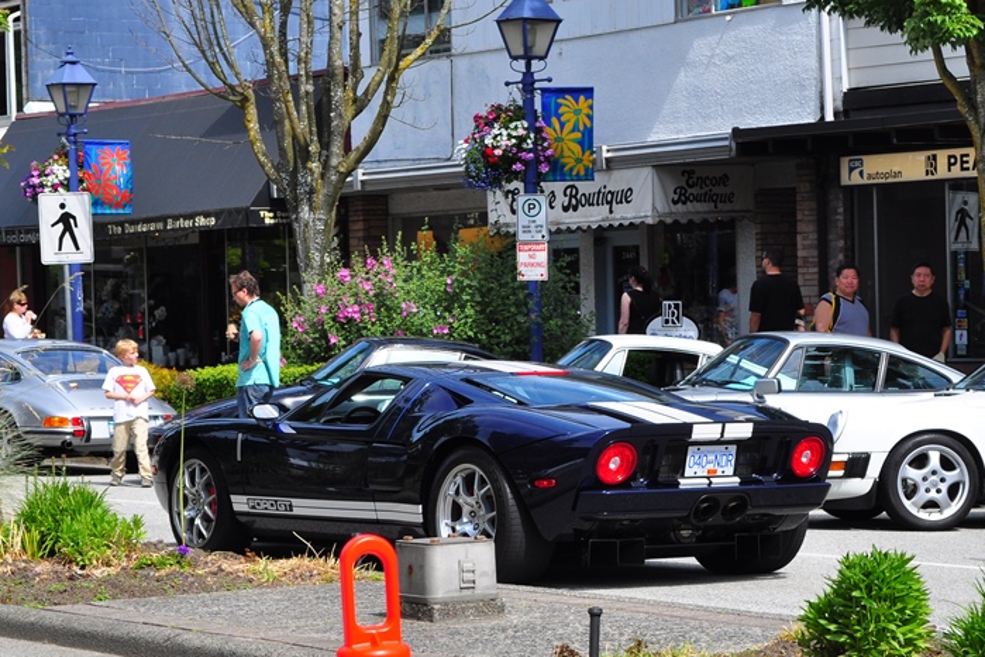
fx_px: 3303
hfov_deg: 17.0
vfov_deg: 11.3
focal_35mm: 121
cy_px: 392
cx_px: 450
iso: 320
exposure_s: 1/400
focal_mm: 55
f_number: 10
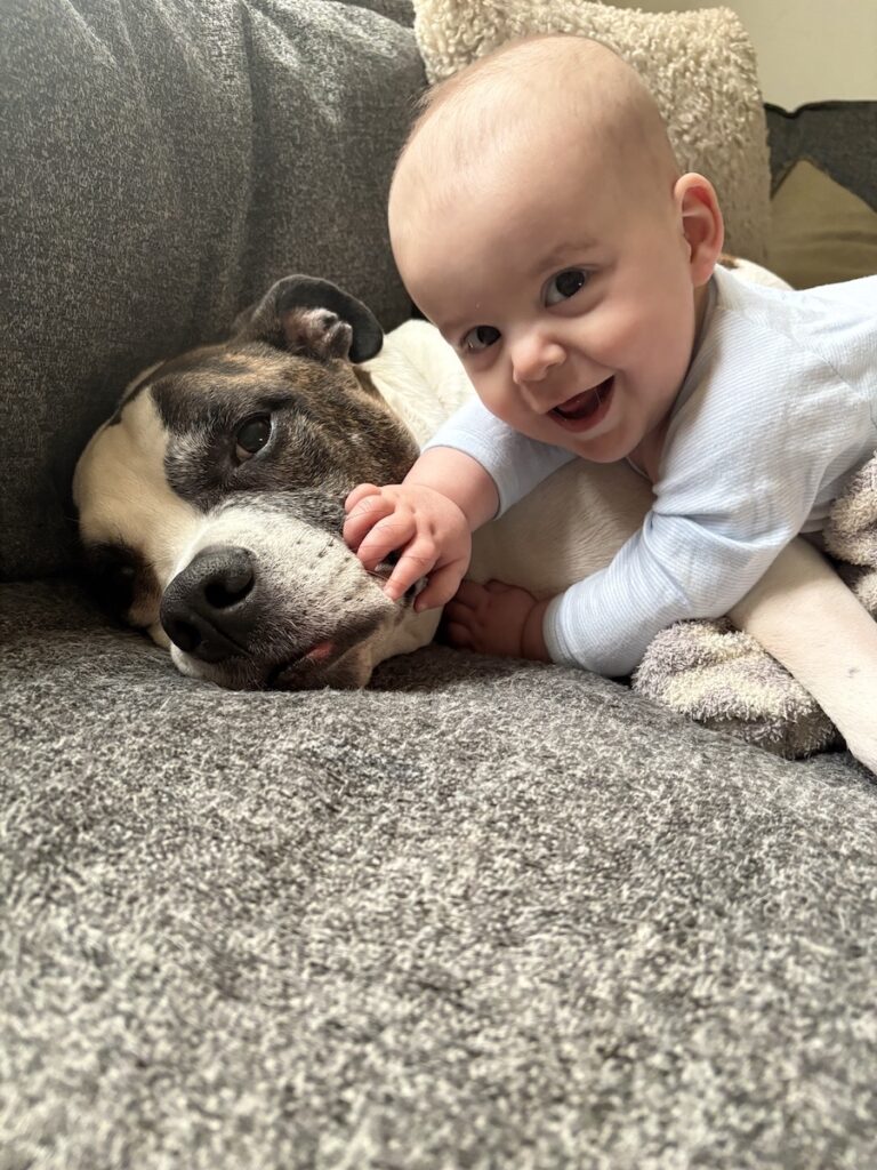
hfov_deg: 53.1
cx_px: 438
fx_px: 878
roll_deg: -6.1
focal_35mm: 26
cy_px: 585
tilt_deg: -22.5
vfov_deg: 67.3
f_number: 1.6
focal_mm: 5.96
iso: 400
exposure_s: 1/60
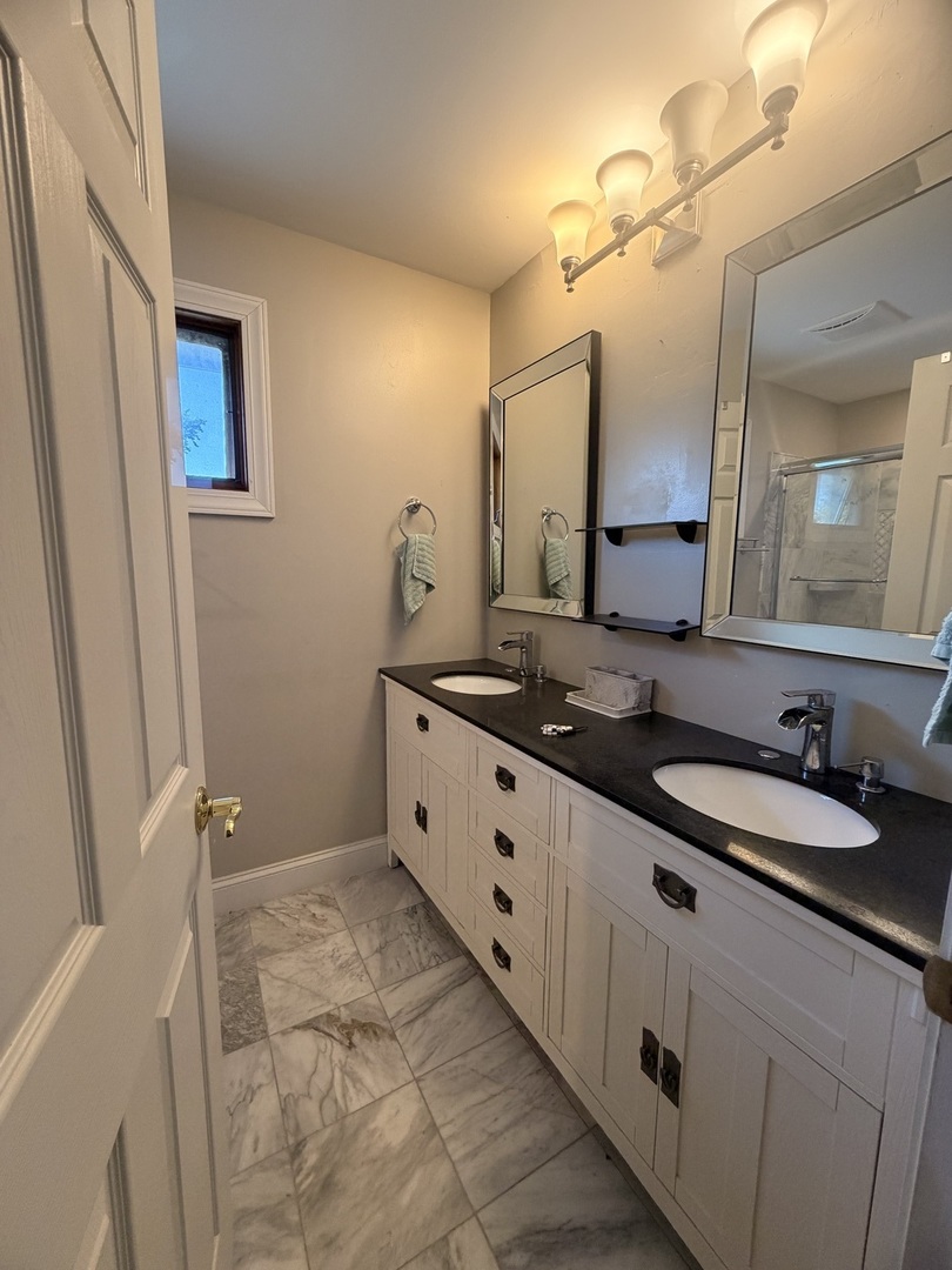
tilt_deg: -6.8
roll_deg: -1.0
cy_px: 635
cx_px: 476
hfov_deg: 85.7
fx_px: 513
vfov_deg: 102.1
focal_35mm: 14
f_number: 2.2
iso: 320
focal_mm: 2.22
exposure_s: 1/120
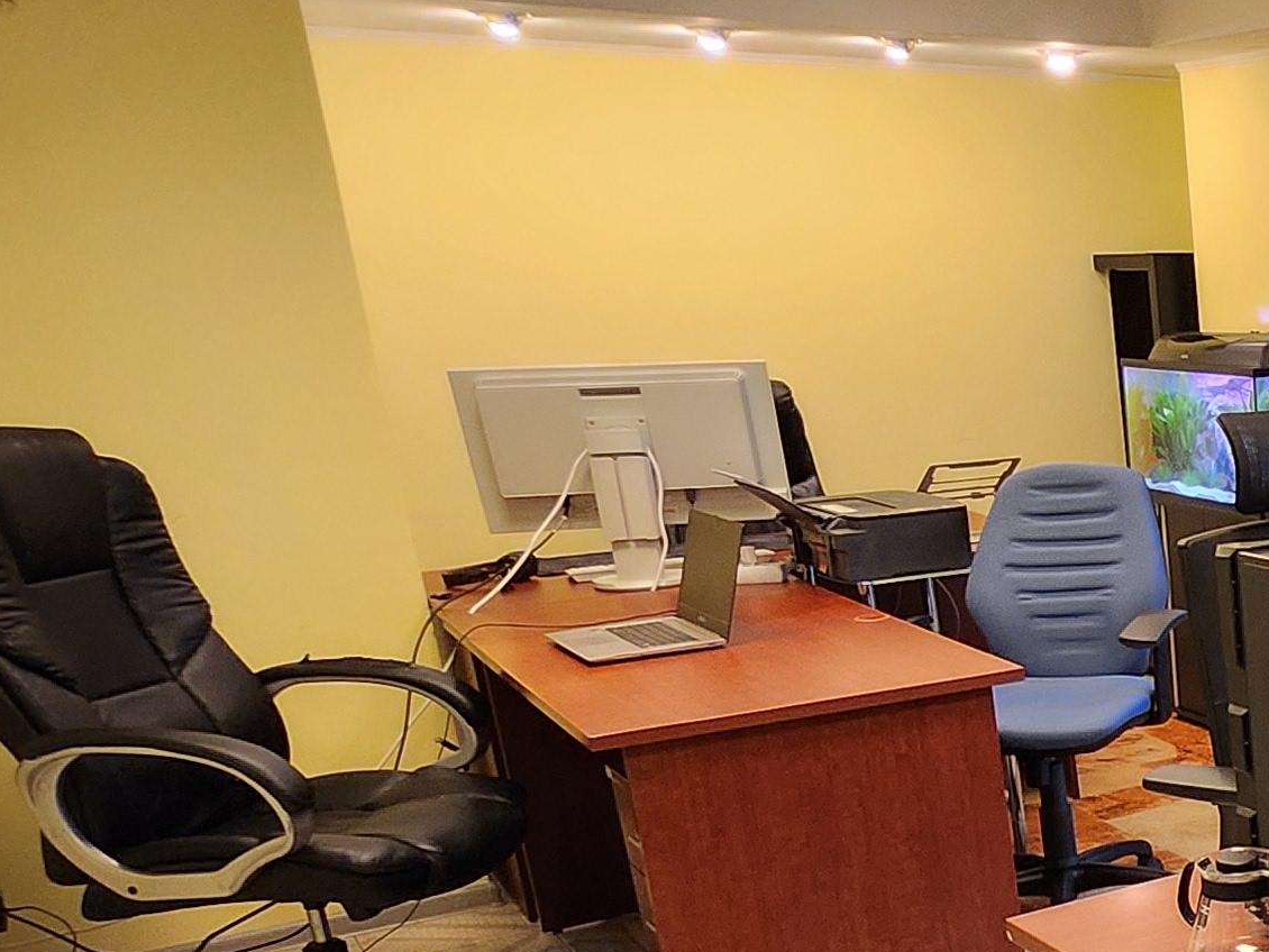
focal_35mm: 46
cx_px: 1685
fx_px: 1687
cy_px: 784
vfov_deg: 30.6
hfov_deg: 31.1
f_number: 2.2
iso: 200
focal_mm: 1.74
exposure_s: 1/50
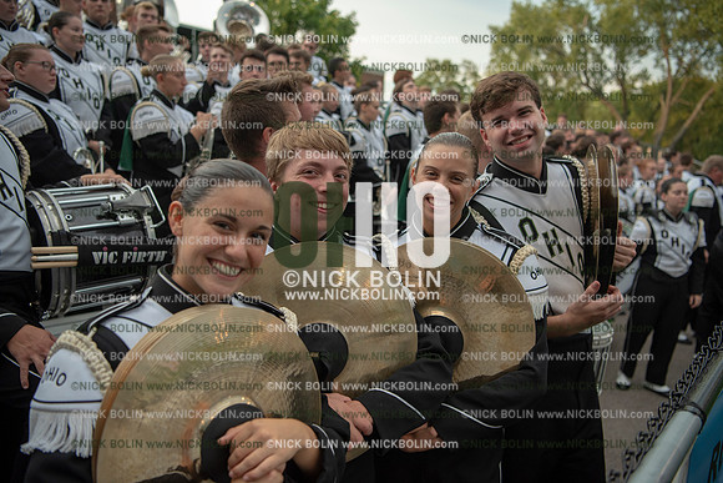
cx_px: 362
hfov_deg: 55.8
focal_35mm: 34
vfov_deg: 38.9
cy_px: 242
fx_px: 683
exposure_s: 1/1000
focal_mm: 34
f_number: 3.2
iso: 800
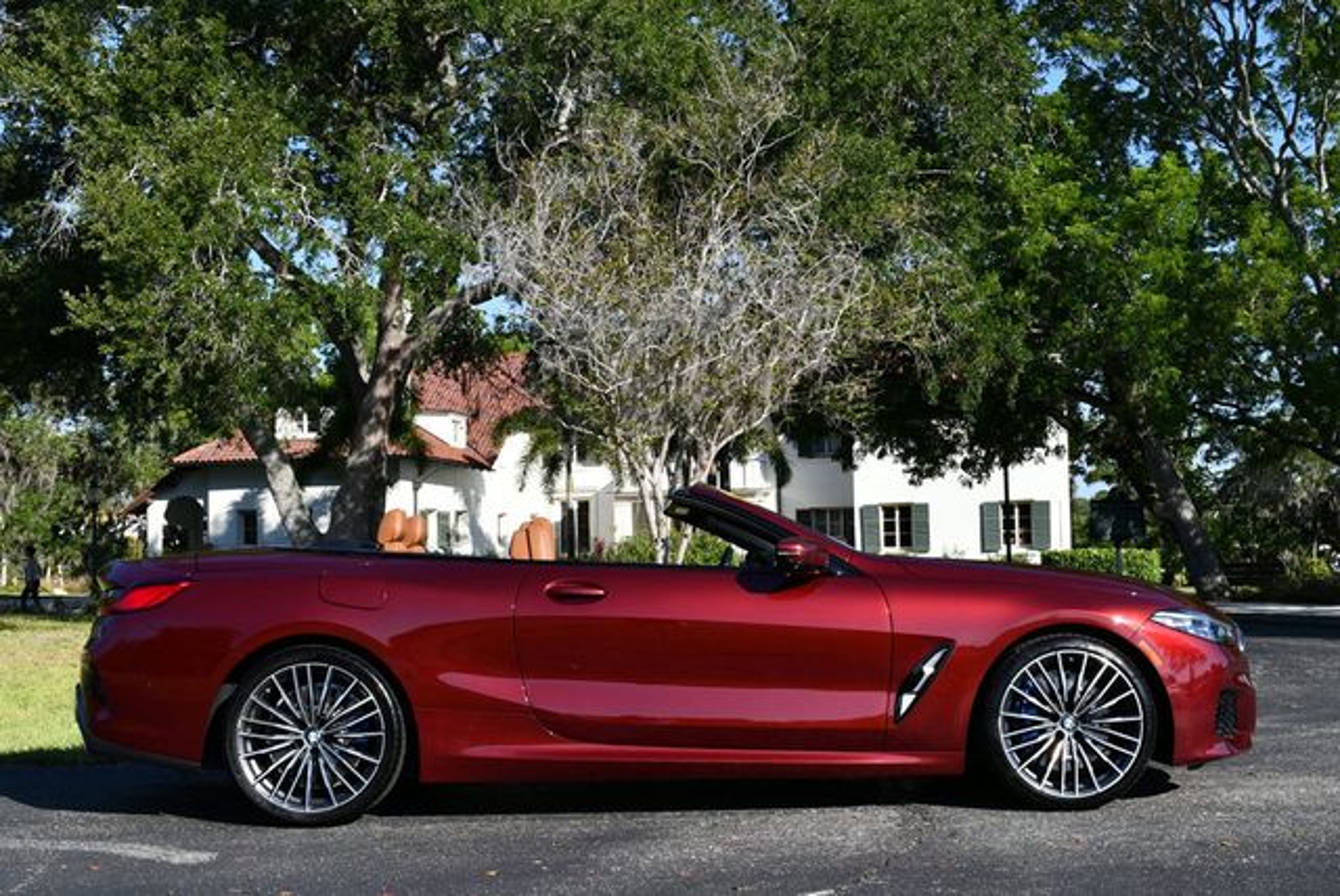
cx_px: 670
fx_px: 1639
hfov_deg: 44.5
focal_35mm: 44
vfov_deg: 30.6
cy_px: 448
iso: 100
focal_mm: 22
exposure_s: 1/250
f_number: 8
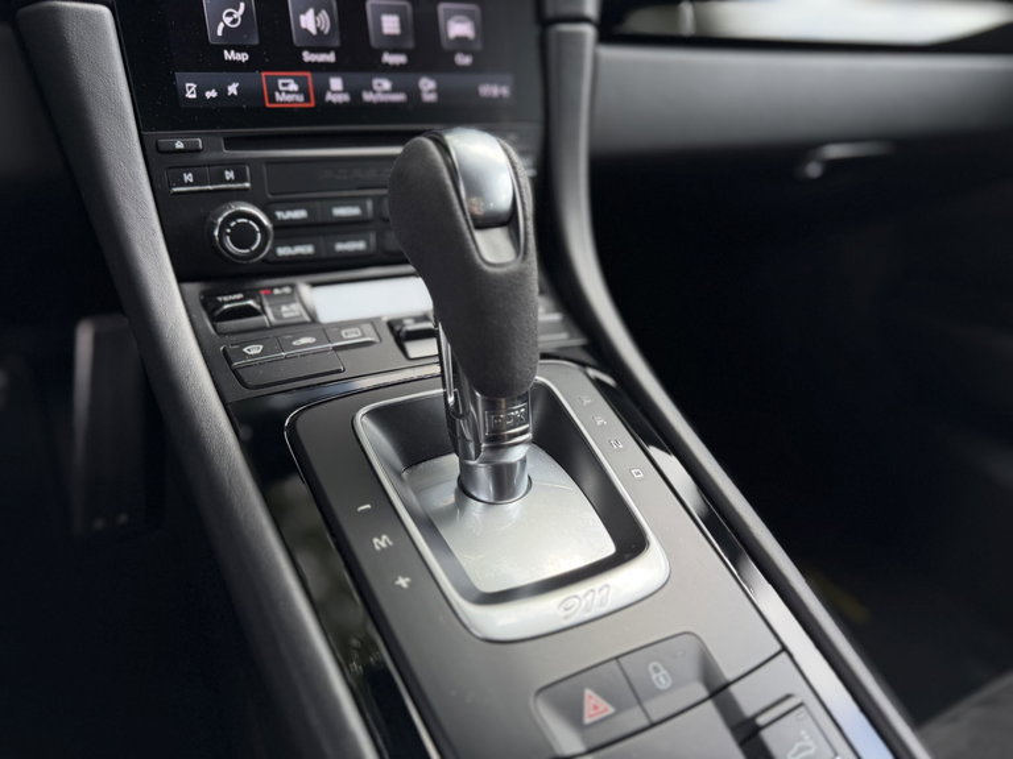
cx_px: 506
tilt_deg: -27.1
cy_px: 380
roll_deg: -4.3
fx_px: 702
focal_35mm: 24
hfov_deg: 71.6
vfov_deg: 56.8
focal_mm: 6.76
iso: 80
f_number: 1.78
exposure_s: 1/353
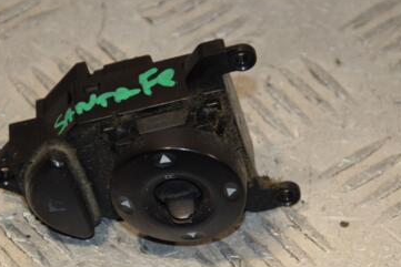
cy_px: 179
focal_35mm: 262
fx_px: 2918
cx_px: 214
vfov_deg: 5.3
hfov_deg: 7.9
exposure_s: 1/200
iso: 800
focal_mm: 105
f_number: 6.3
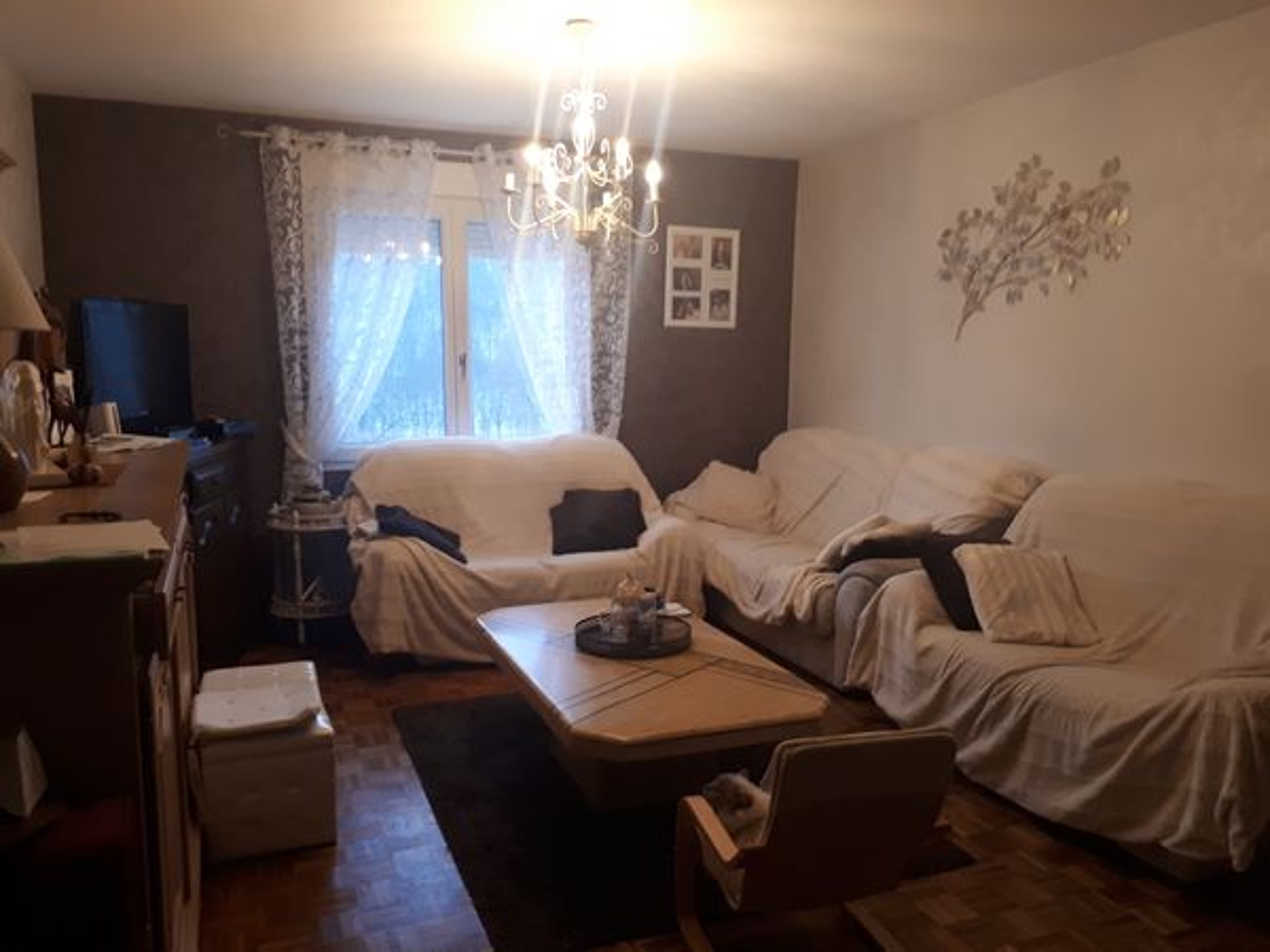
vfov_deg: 51.4
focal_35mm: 27
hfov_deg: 65.3
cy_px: 476
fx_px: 991
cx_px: 635
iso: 160
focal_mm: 3.6
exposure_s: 1/33
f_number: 1.9
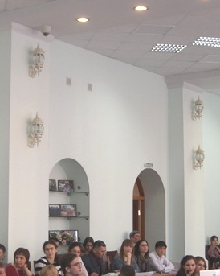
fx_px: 668
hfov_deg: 18.7
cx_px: 88
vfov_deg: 23.3
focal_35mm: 82
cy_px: 130
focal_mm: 20
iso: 400
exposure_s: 1/160
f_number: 4
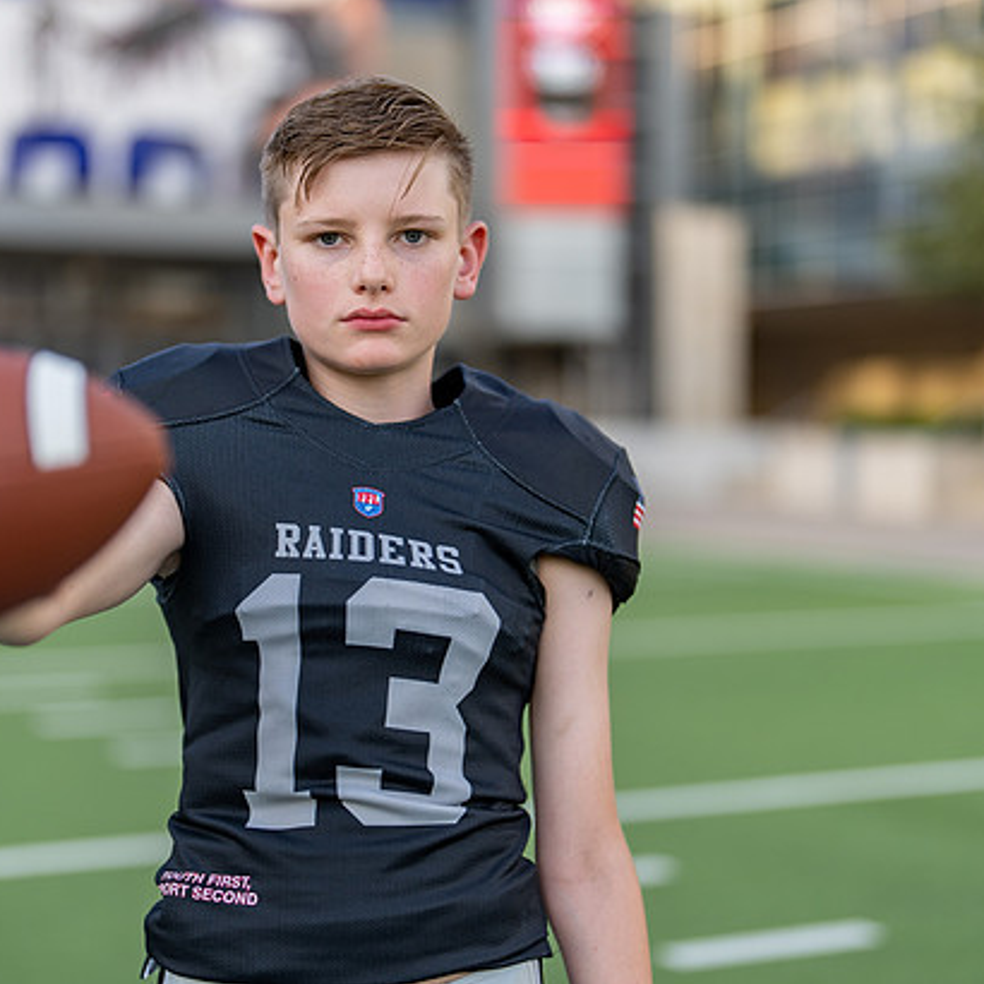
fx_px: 2348
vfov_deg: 23.7
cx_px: 442
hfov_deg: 23.7
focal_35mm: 73
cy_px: 479
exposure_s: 1/1600
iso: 100
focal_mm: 50
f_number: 1.2
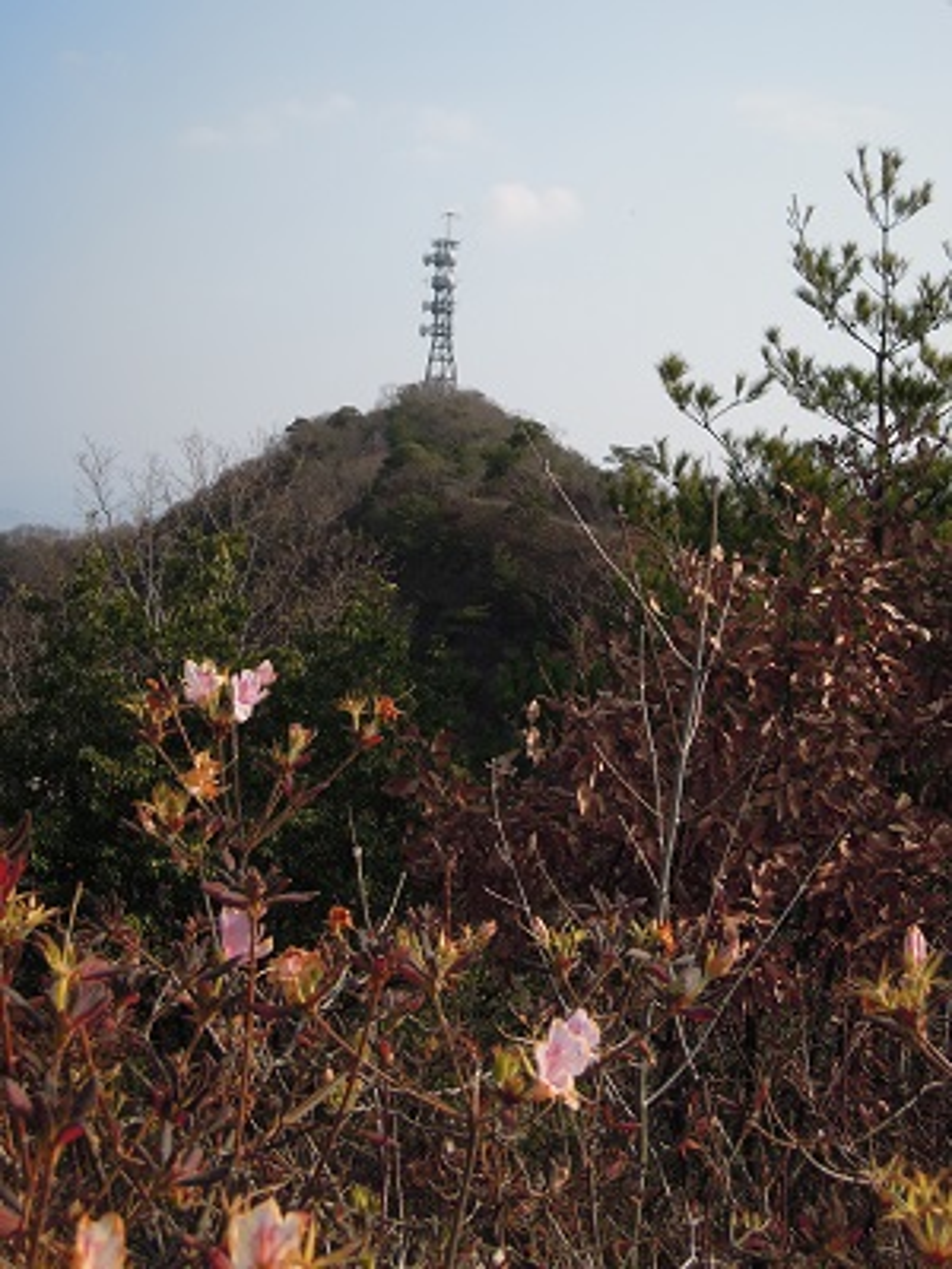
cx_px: 476
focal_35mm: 45
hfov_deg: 32.2
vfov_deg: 42.1
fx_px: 1650
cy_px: 634
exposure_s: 1/1250
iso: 160
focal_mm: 8.1
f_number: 4.5
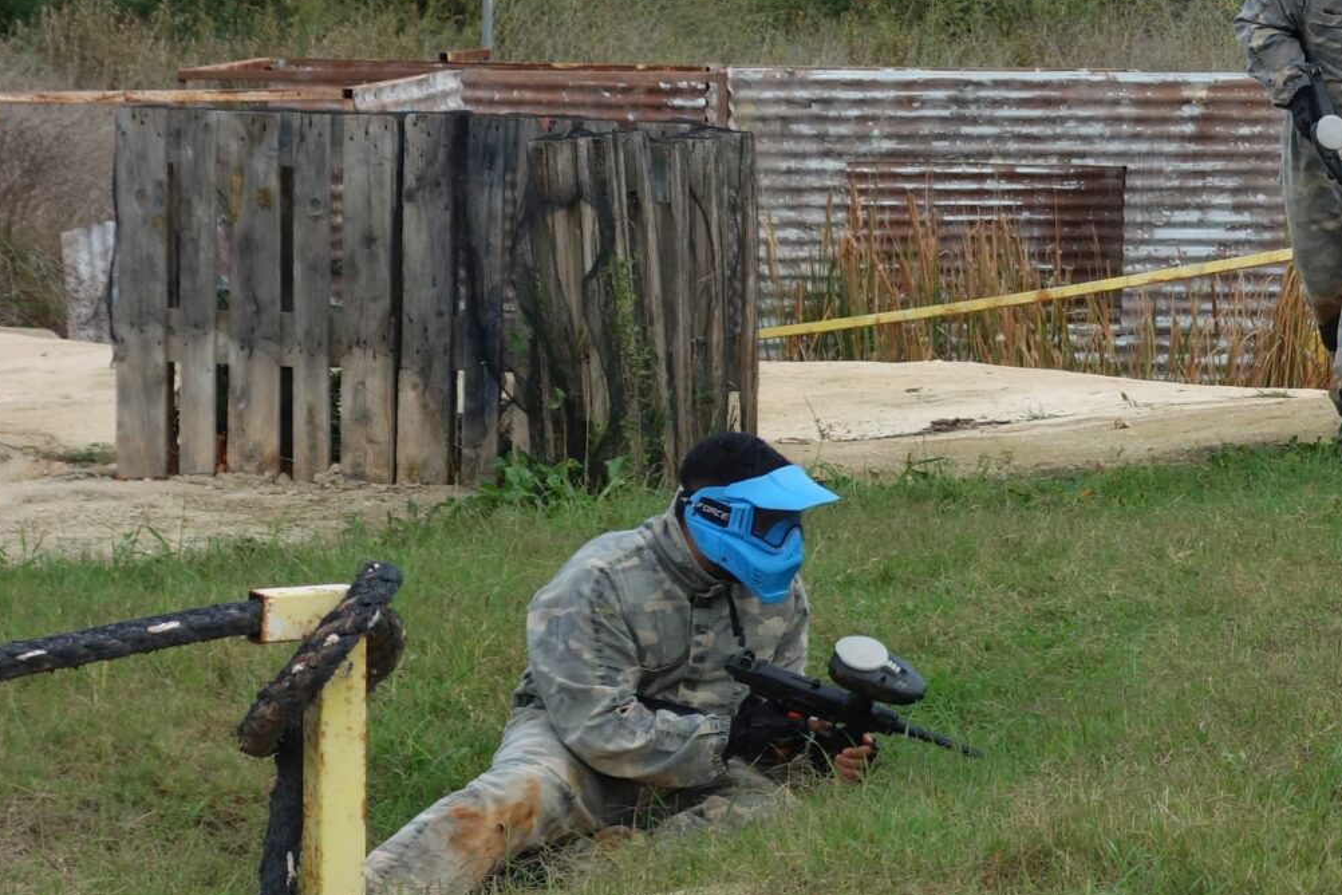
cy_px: -97
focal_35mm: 184
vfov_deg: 7.4
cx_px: 1362
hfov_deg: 11.1
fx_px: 6859
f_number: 5.6
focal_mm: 26.89
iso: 125
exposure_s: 1/200
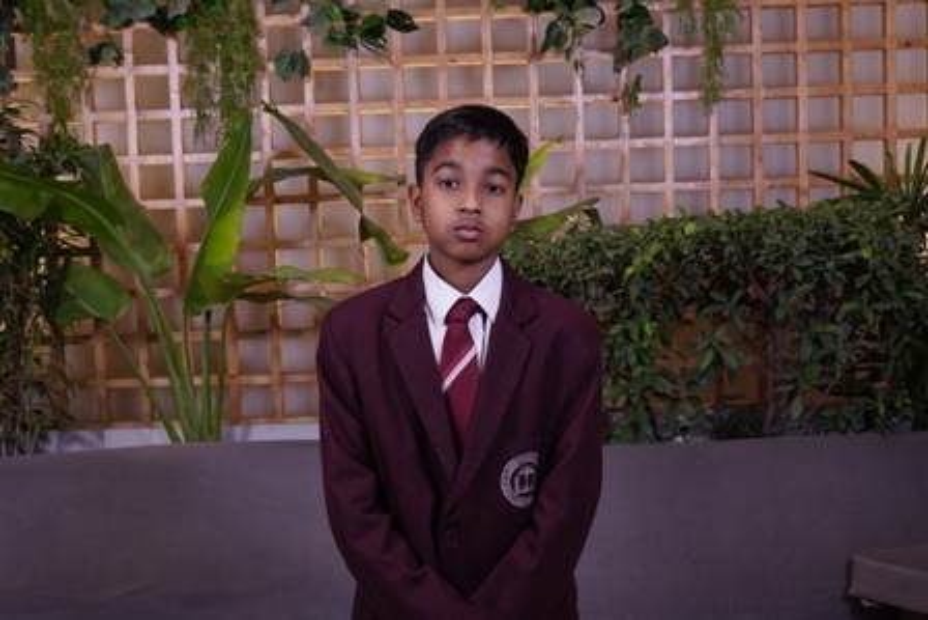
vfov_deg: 29.9
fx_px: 1160
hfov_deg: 43.6
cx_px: 464
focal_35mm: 45
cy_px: 310
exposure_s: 1/125
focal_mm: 30
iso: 500
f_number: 5
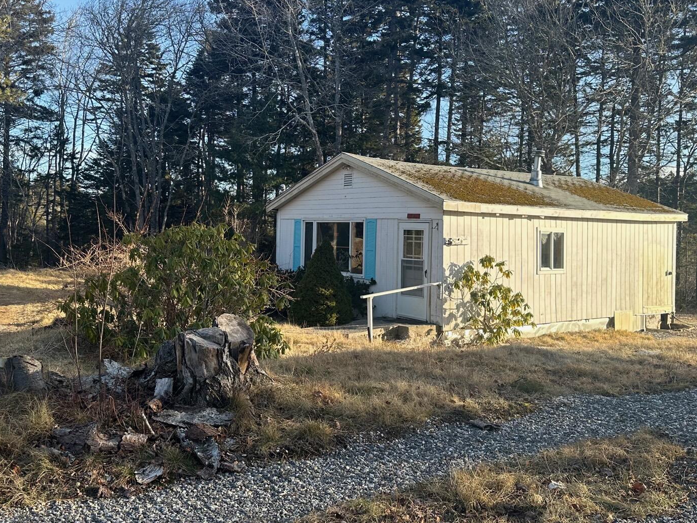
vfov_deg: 40.7
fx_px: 705
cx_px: 317
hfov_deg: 52.5
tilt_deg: -0.6
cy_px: 243
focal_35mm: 35
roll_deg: -1.0
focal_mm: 6.86
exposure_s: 1/1227
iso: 80
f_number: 1.78
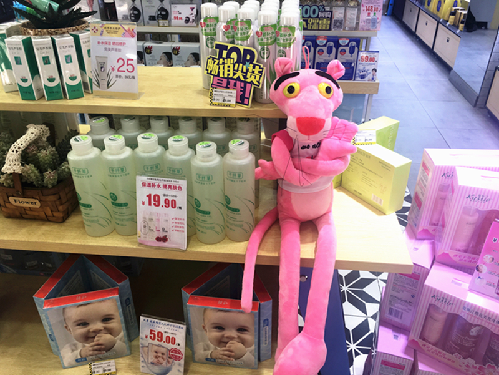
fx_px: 418
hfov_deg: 61.6
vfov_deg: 48.3
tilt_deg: -31.1
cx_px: 250
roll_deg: +1.6
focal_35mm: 29
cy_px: 188
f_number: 2.2
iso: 25
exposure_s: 1/50
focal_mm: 4.15
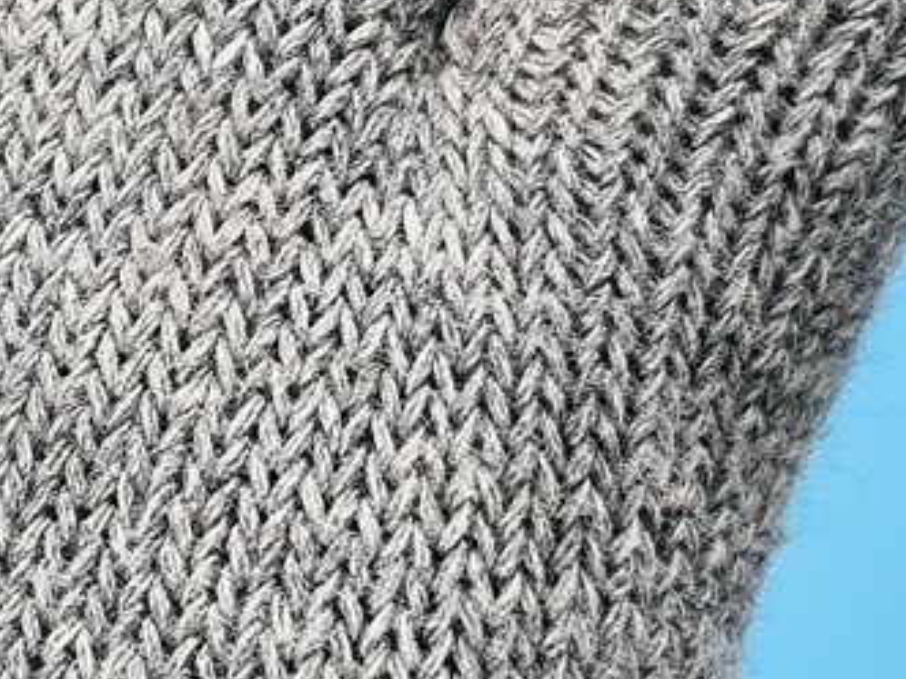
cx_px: -349
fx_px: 4685
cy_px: 308
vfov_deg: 8.3
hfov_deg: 10.7
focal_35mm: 179
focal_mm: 6.14
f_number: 1.65
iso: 250
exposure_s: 1/100
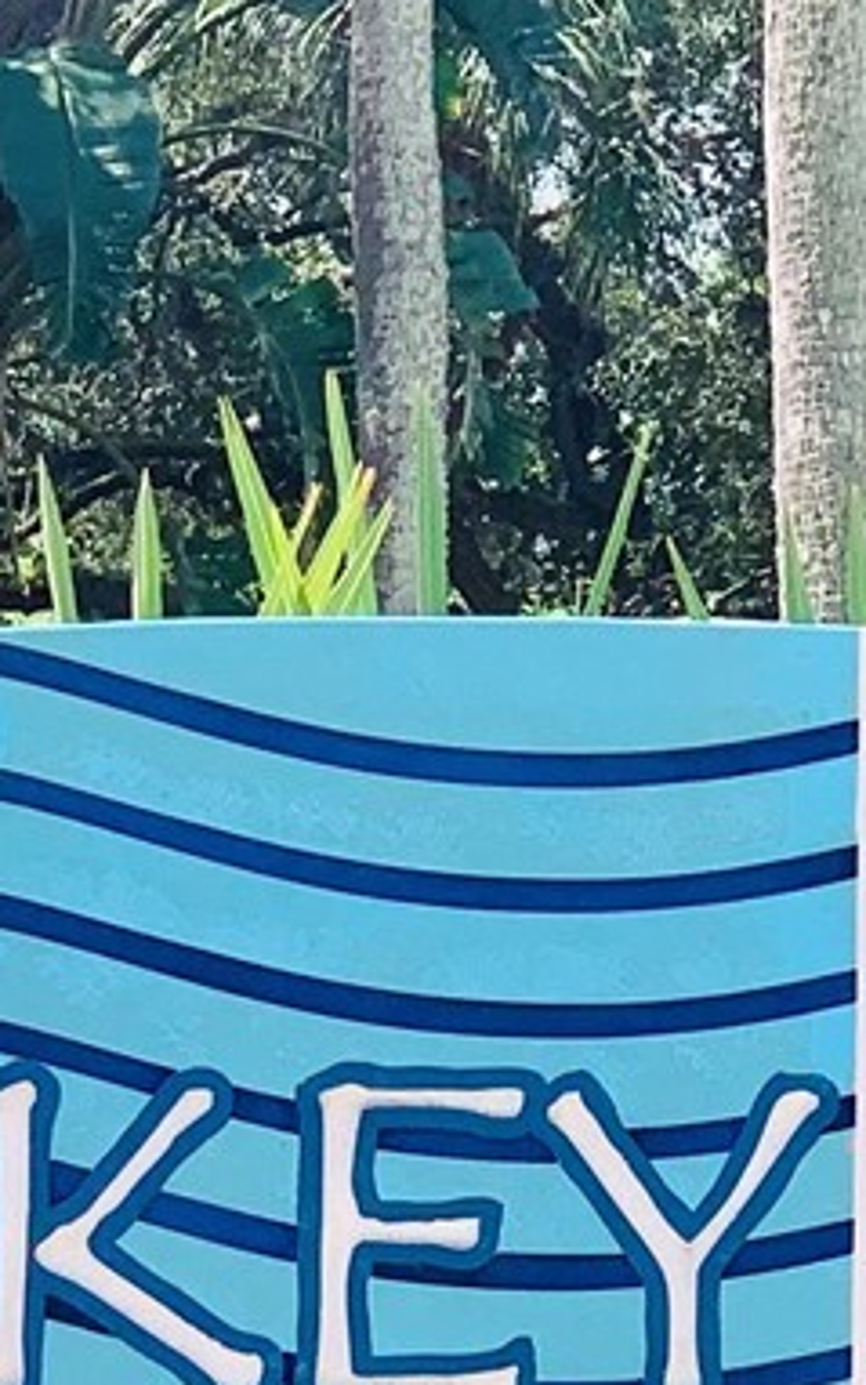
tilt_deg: -1.5
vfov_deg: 9.0
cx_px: 464
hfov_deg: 5.7
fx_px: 8716
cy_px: 1421
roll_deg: -1.6
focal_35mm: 231
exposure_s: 1/396
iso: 16
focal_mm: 6
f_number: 2.4
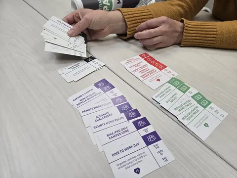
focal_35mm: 23
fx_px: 157
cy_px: 89
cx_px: 118
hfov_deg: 73.9
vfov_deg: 58.9
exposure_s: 1/120
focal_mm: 5.4
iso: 125
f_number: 1.8
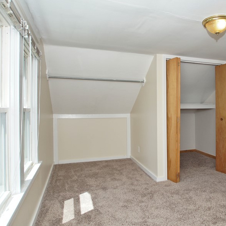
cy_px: 111
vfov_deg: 61.4
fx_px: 190
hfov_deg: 60.0
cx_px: 150
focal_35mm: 26
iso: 200
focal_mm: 11
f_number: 4.5
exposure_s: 1/160
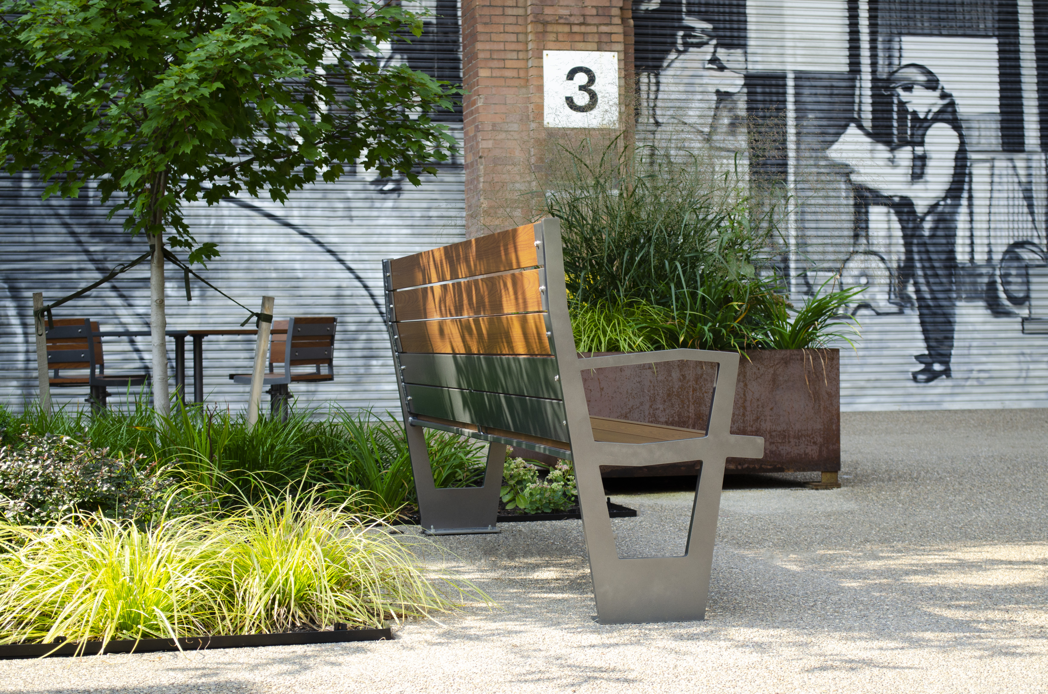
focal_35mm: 69
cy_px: 347
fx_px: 2005
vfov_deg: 19.6
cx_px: 524
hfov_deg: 29.3
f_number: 6.3
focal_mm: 46
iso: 200
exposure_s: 1/160
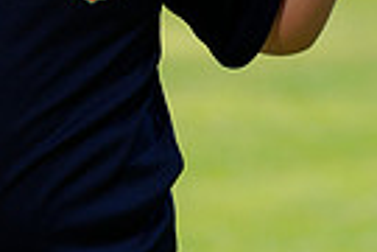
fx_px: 6869
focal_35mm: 656
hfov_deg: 3.1
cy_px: -167
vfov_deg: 2.1
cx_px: -64
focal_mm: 153
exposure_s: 1/250
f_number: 6.3
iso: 100
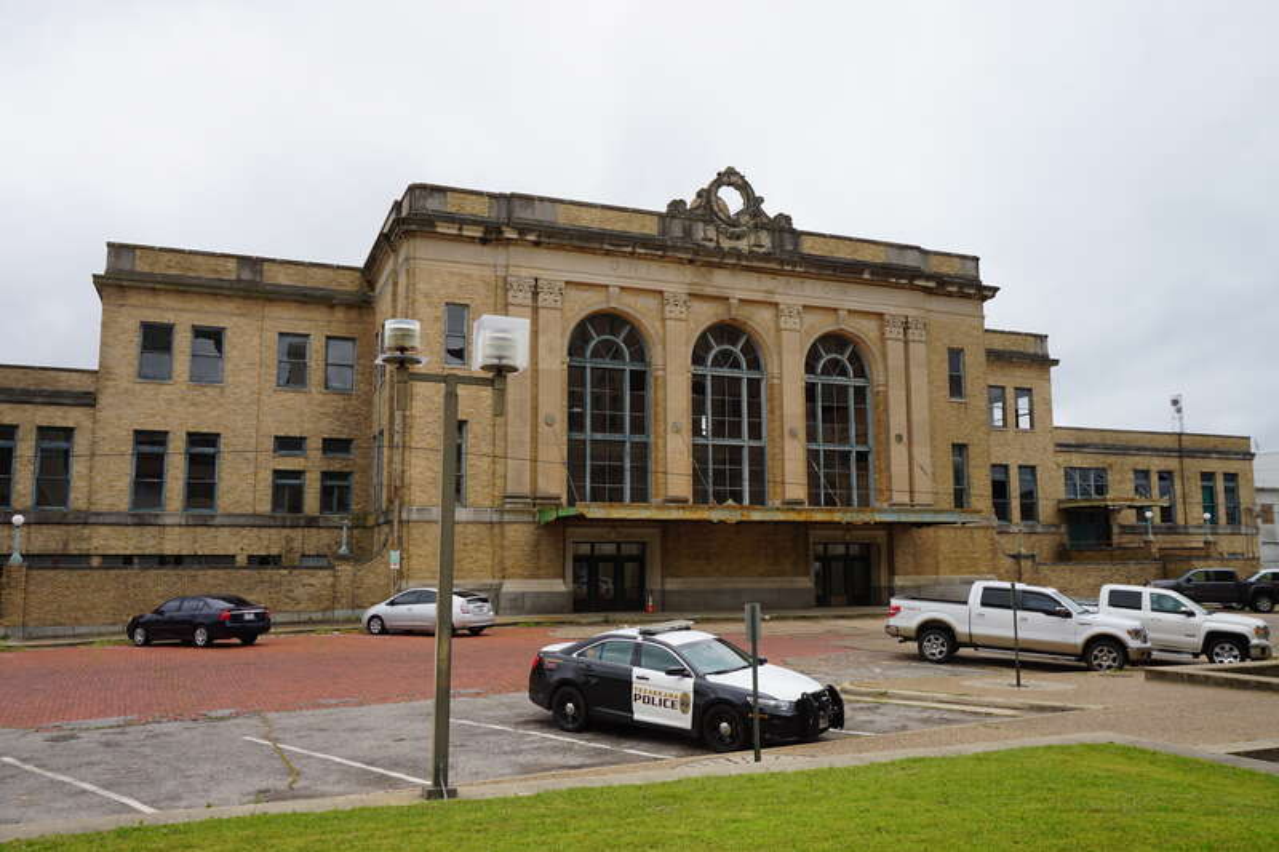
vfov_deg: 43.6
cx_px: 640
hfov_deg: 61.9
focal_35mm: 30
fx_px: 1066
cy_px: 426
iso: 100
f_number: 9
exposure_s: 1/100
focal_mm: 20
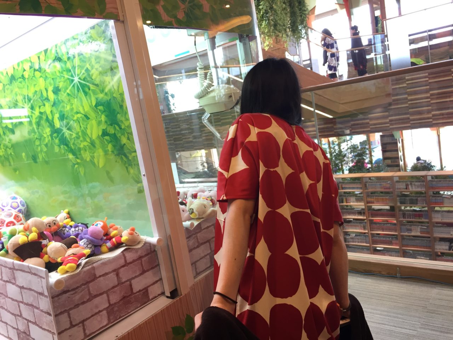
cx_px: 226
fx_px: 380
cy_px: 170
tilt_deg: -8.7
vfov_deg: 48.2
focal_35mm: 29
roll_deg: +10.0
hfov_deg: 61.7
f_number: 2.2
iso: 32
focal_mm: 4.15
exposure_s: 1/30
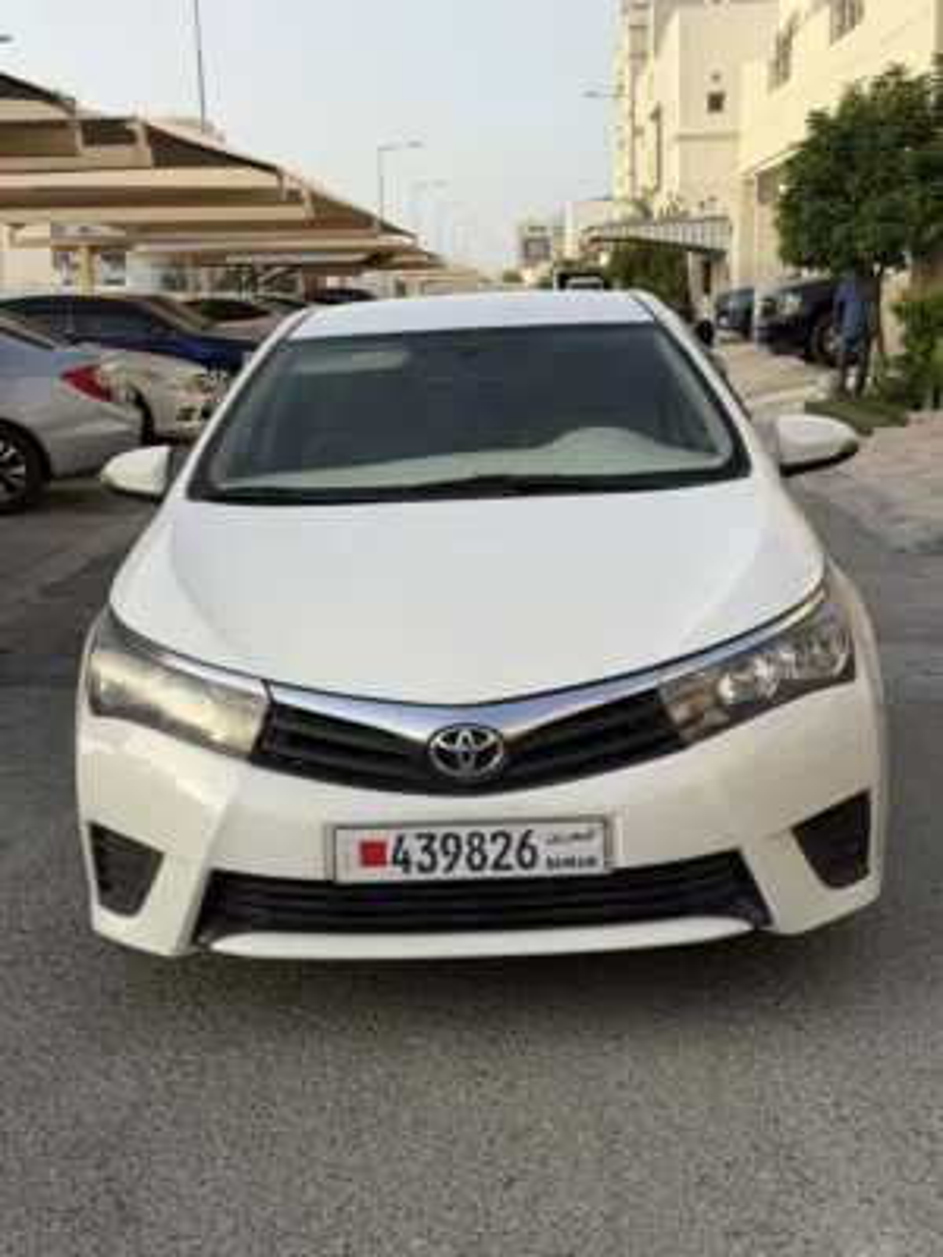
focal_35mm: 48
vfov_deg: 39.7
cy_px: 628
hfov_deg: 30.3
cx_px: 472
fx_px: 1743
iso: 64
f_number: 1.78
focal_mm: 6.76
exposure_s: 1/2088
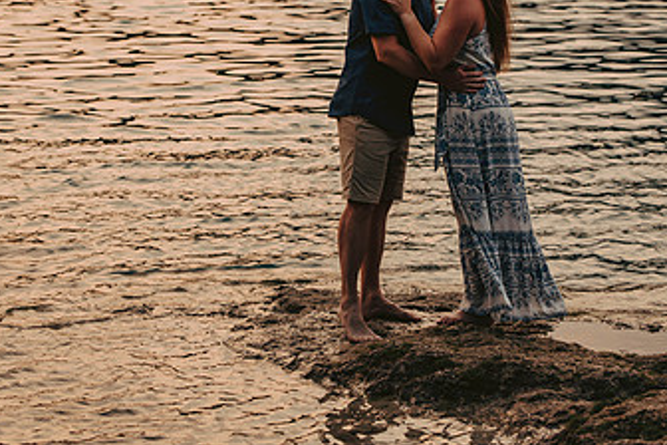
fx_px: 2557
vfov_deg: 9.9
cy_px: 65
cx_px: 296
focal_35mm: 138
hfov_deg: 14.9
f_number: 2.8
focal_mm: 80
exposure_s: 1/500
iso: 250
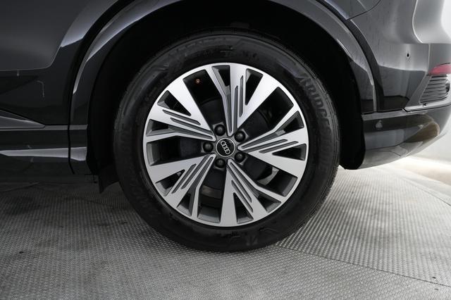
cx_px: 226
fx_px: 300
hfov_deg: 73.8
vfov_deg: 53.1
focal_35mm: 24
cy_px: 150
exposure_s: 1/160
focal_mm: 24
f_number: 2.8
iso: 4000
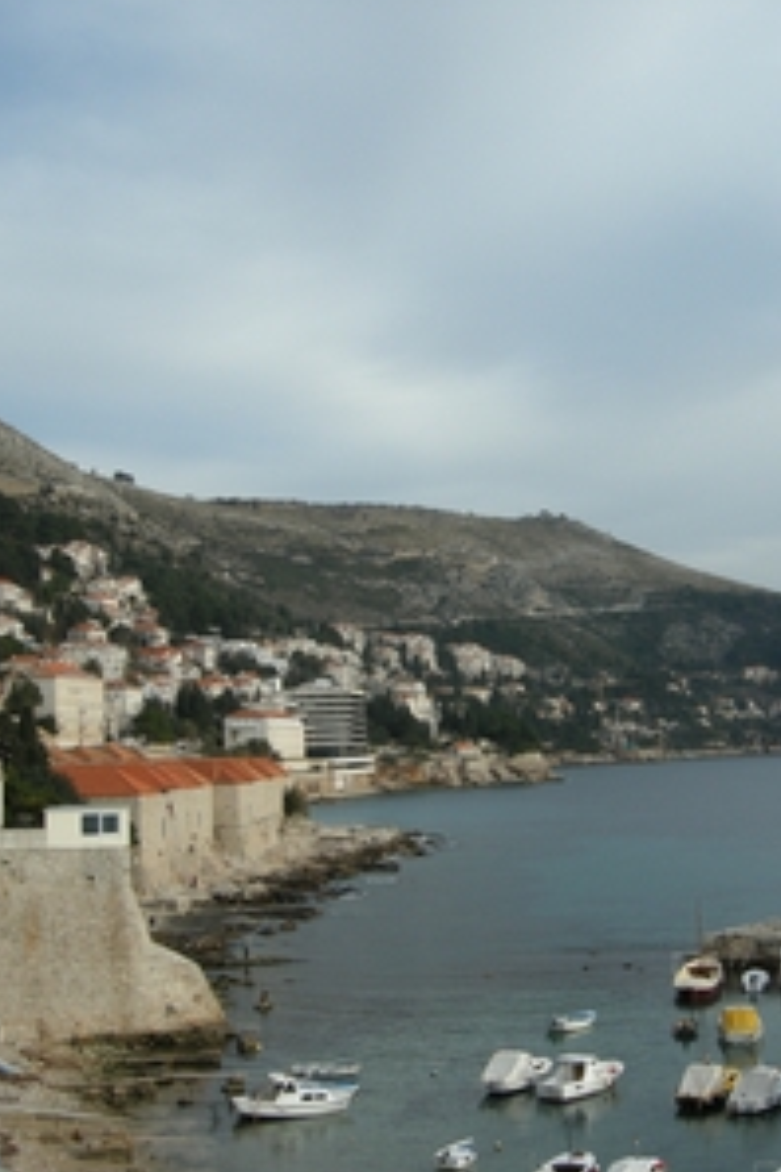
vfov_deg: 40.3
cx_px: 465
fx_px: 1594
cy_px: 584
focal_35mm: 49
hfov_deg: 27.5
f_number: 5.4
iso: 64
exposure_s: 1/257
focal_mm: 7.5
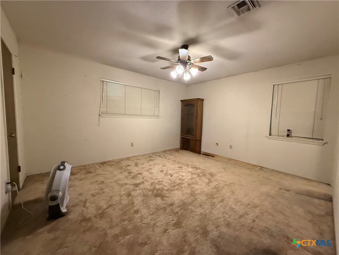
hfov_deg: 102.1
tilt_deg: -3.7
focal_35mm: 14
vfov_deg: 85.7
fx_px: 137
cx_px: 170
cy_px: 128
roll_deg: -2.0
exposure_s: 1/120
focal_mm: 2.22
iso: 500
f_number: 2.2
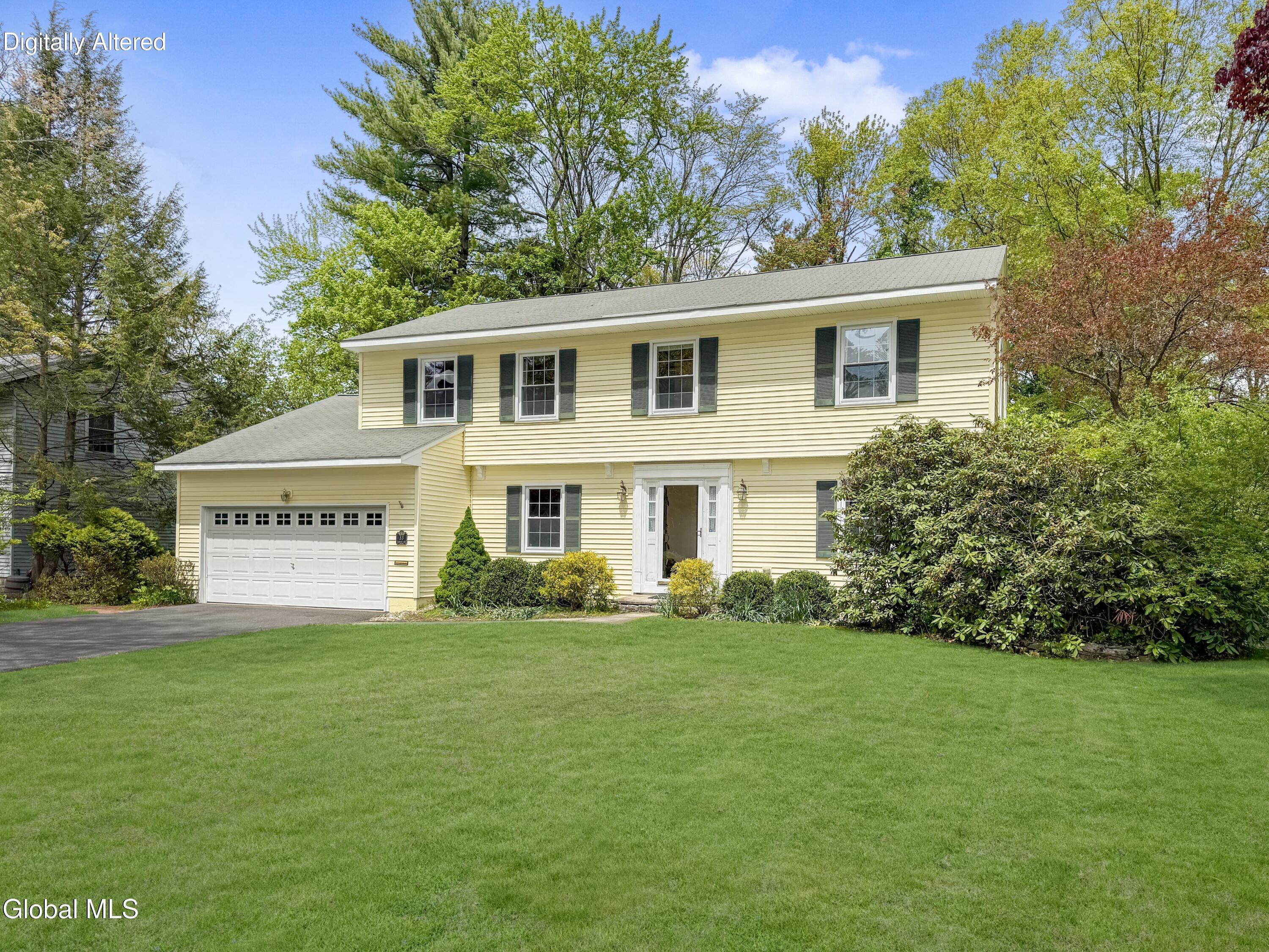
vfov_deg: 56.8
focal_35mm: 24
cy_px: 476
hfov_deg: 71.6
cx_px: 634
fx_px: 880
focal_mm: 6.76
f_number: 1.78
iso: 80
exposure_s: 1/5714
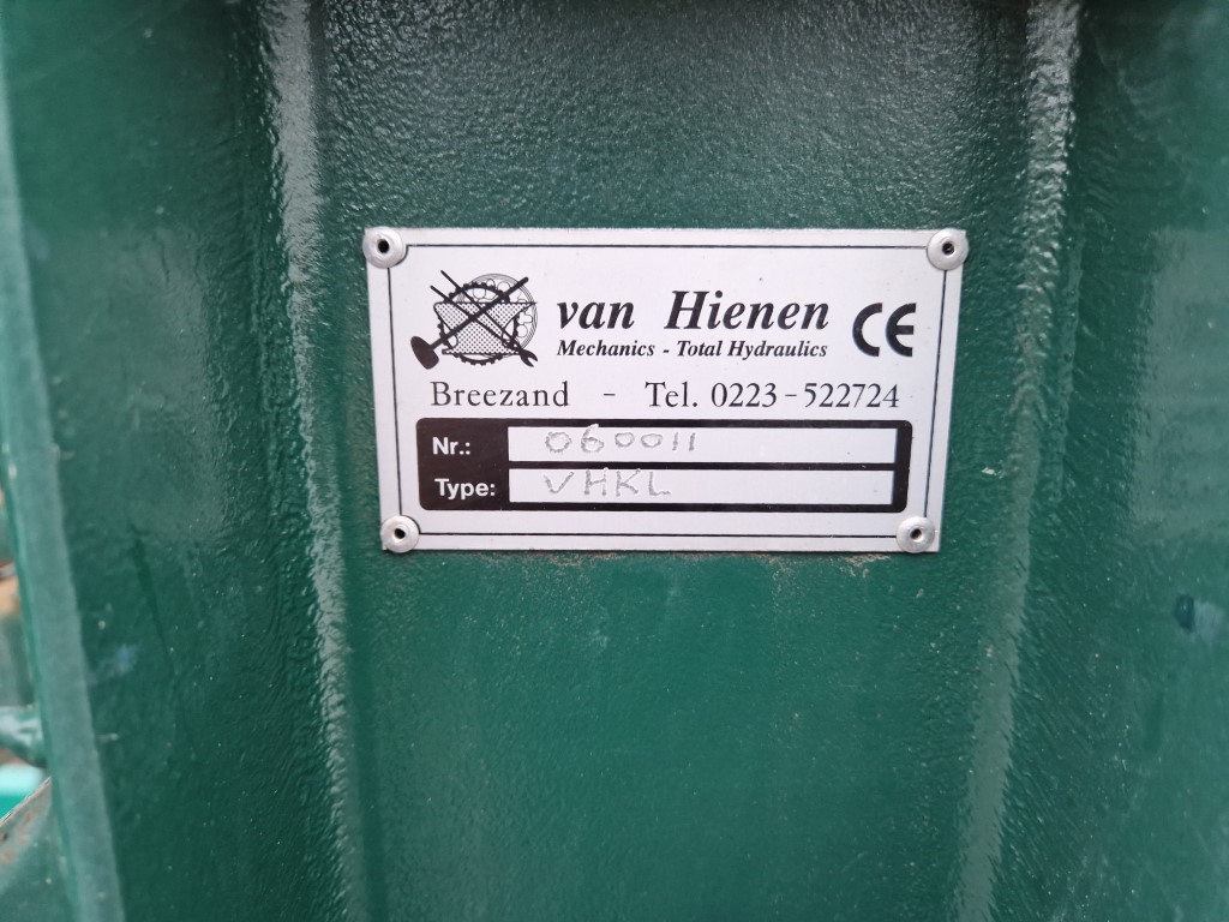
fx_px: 817
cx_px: 614
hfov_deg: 73.9
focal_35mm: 23
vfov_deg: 58.9
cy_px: 461
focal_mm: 5.4
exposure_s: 1/107
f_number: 1.8
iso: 50
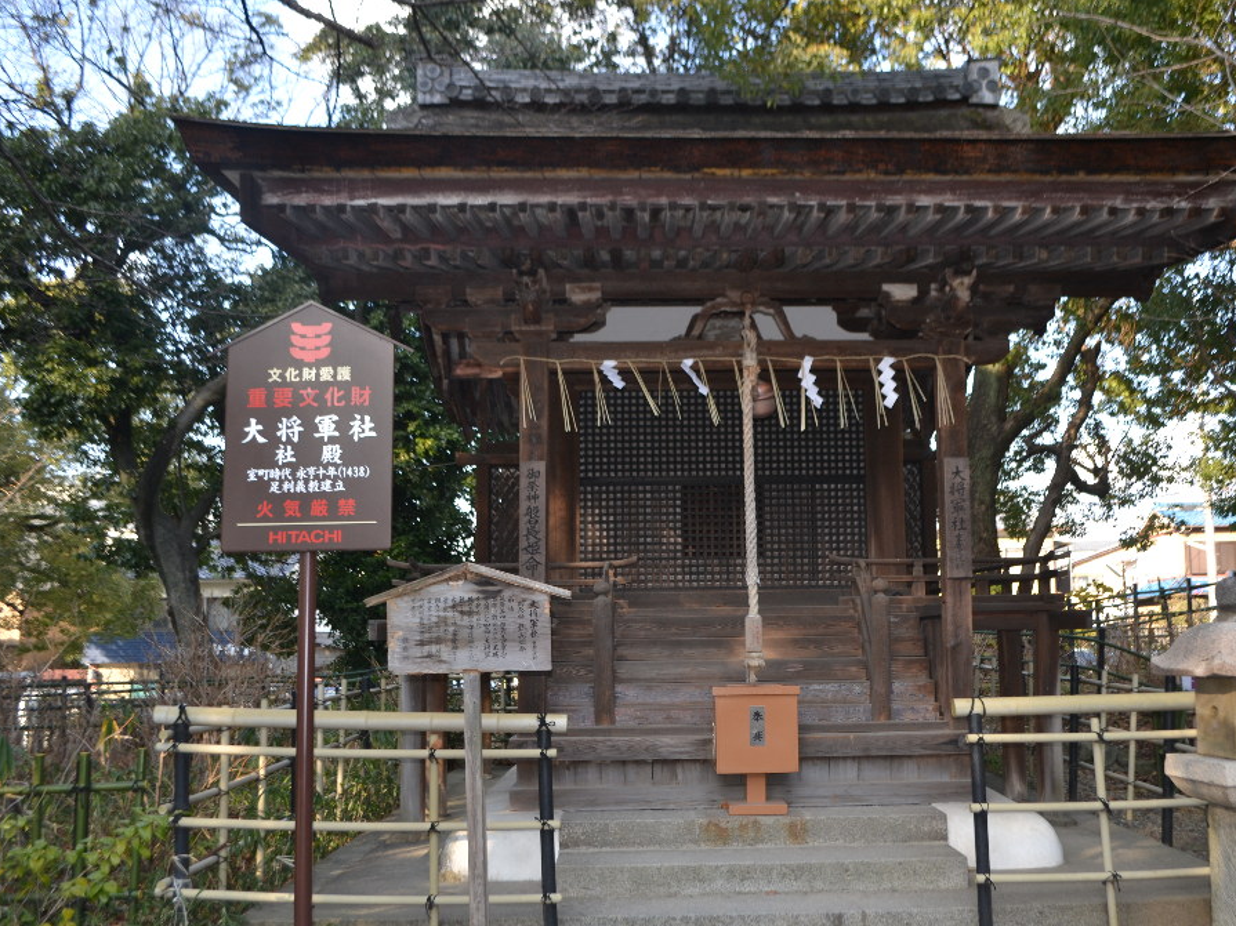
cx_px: 695
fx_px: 1178
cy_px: 458
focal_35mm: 33
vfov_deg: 42.9
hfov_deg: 55.2
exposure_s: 1/125
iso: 125
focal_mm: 20
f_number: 4
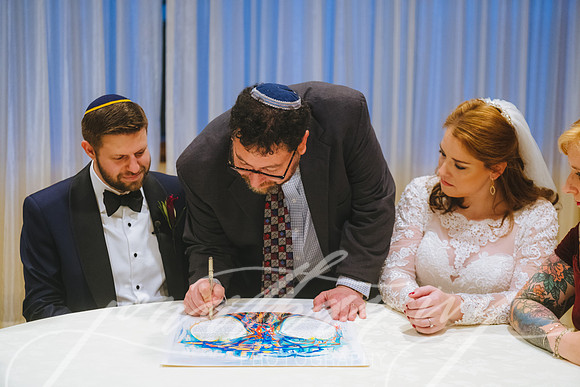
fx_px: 1047
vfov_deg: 20.9
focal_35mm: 65
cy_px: 194
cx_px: 290
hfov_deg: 31.0
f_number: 2.8
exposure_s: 1/125
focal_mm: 65
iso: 1250
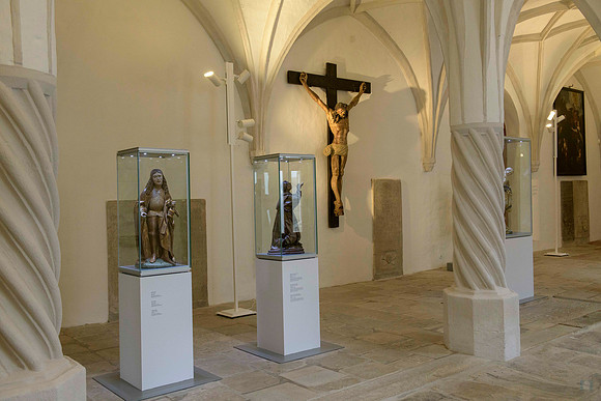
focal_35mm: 34
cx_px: 300
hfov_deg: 55.8
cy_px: 200
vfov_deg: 38.9
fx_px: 568
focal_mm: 34
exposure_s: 1/80
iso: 2800
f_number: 6.3
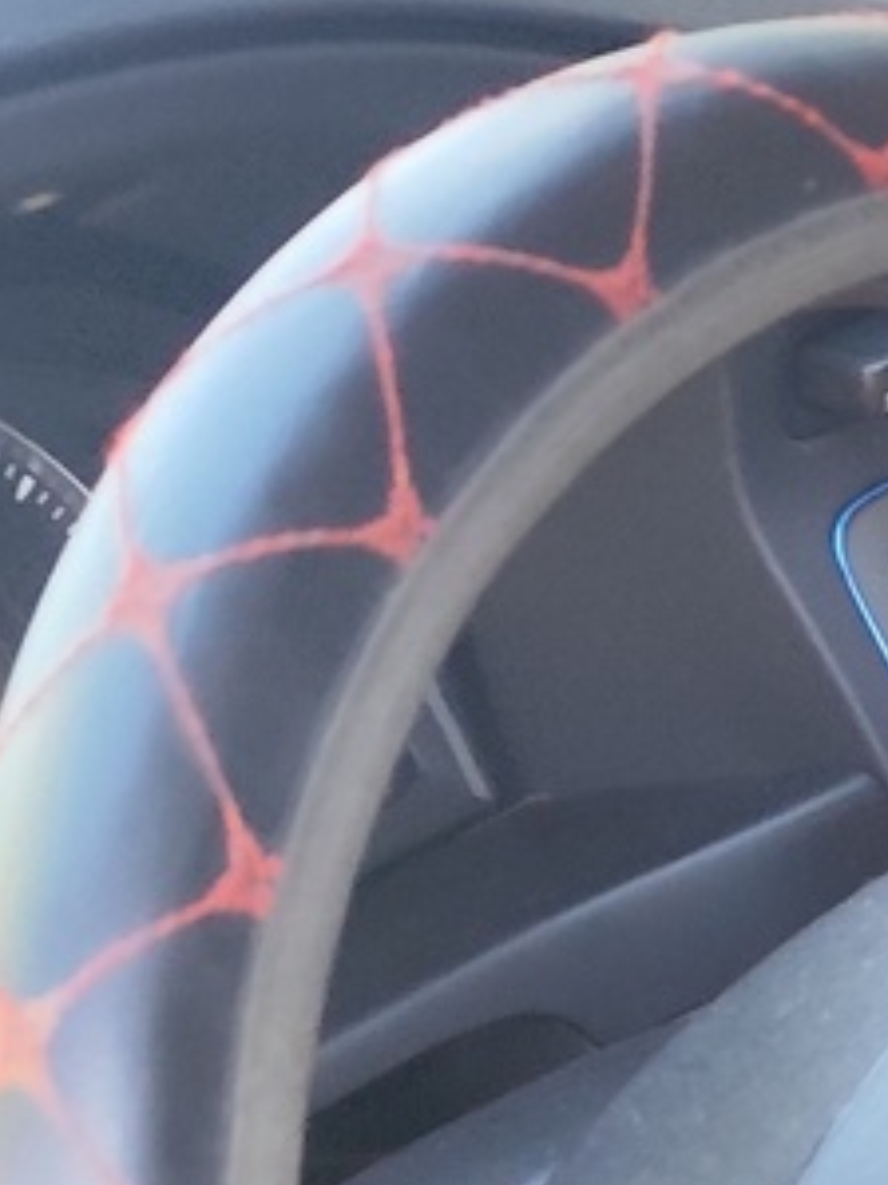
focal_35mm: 123
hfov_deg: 10.5
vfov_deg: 13.9
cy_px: 2255
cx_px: 2089
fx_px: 4210
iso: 250
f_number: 1.65
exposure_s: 1/100
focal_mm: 6.19
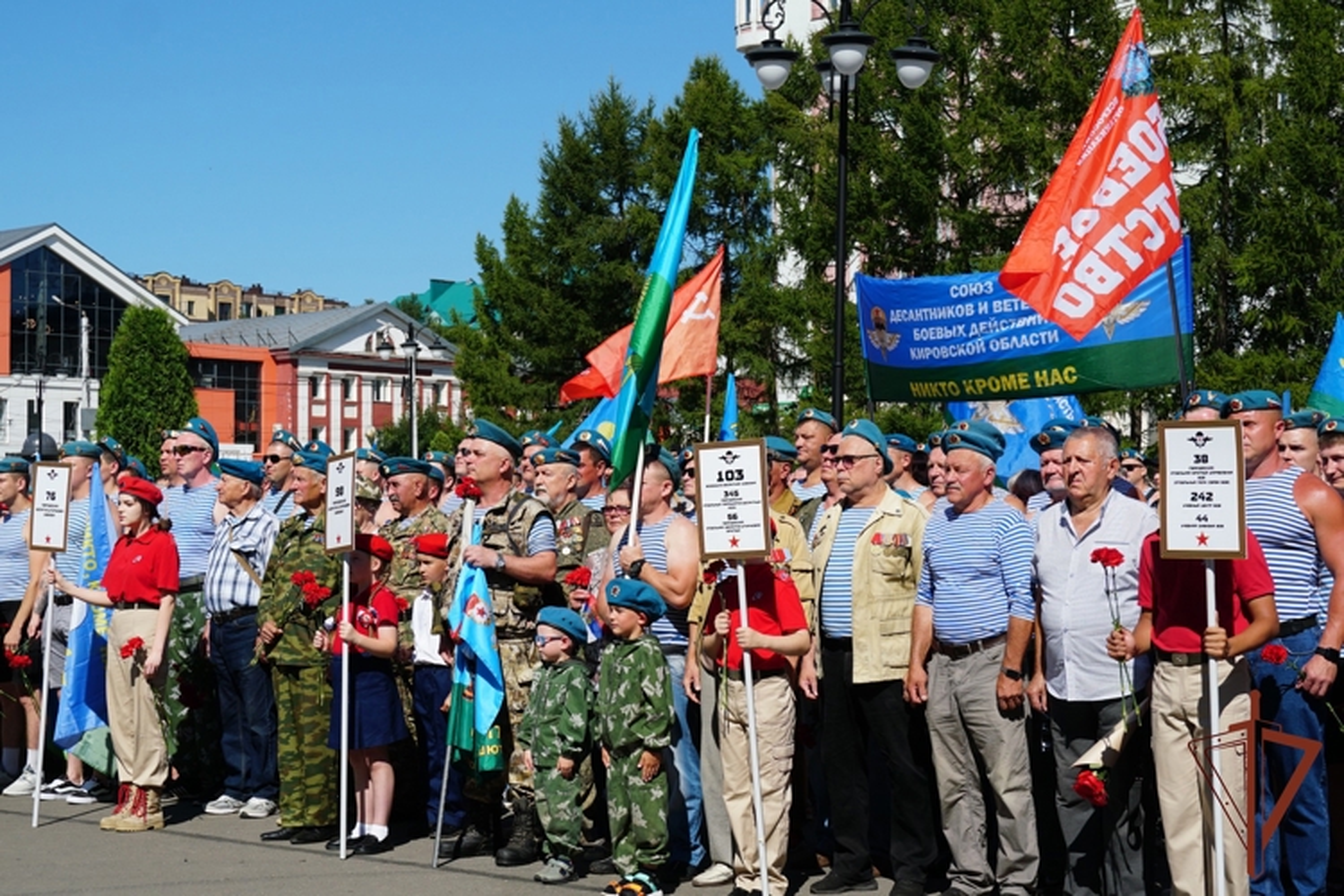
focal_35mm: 54
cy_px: 448
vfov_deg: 25.1
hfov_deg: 36.9
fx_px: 2016
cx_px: 672
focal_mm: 36
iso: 100
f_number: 5.6
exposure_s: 1/800
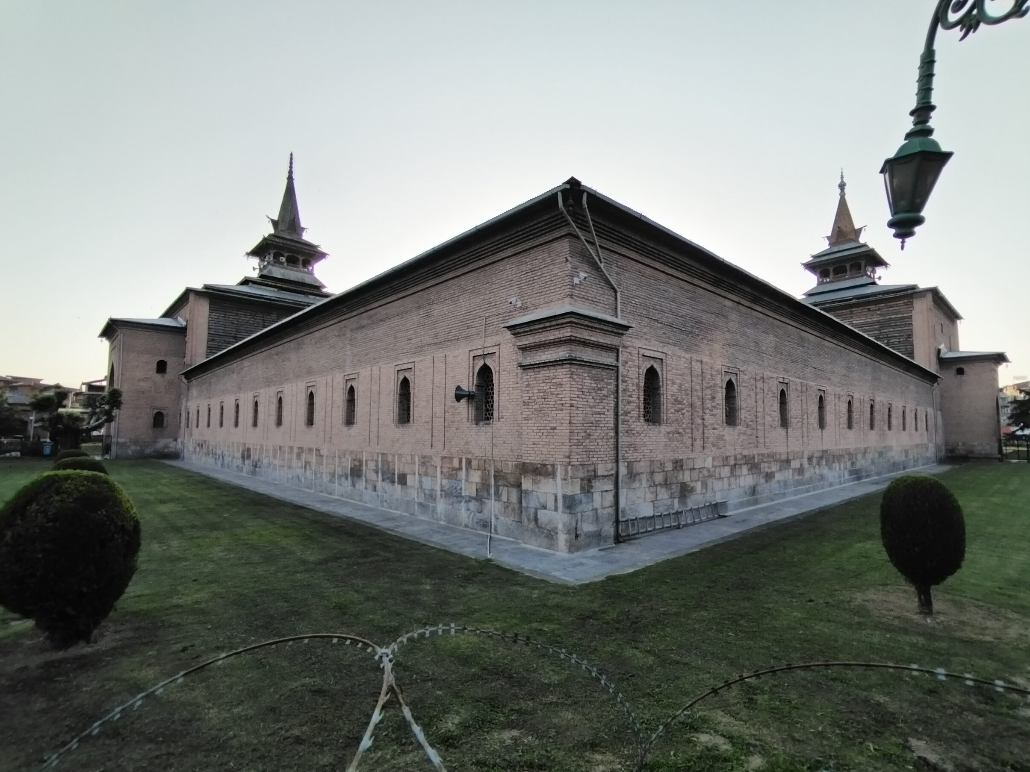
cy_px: 396
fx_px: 506
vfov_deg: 74.7
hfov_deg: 90.9
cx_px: 543
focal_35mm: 17
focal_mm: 1.68
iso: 100
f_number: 2.2
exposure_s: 1/223
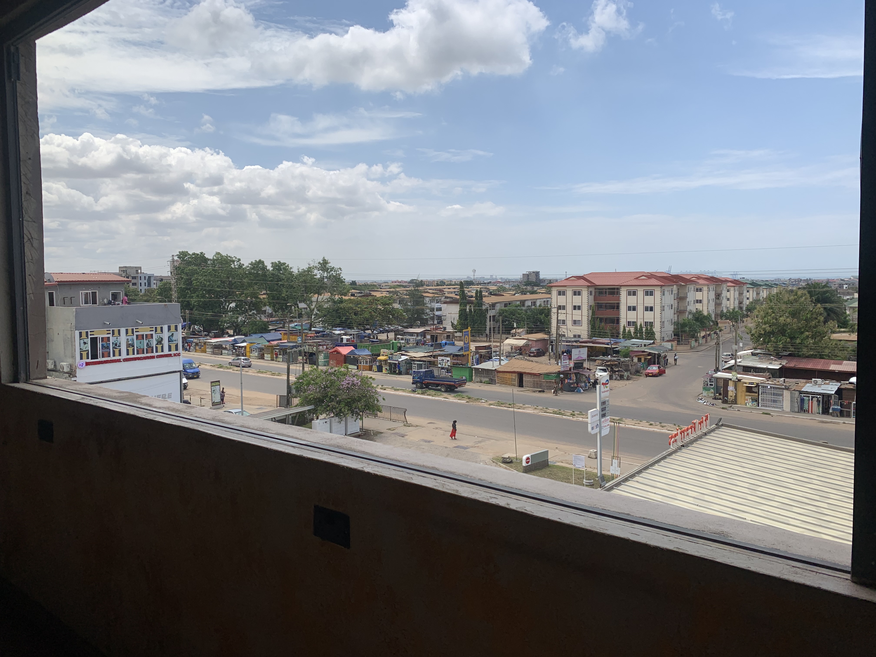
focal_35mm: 26
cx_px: 438
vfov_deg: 53.1
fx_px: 658
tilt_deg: -2.6
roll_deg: +0.4
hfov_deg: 67.3
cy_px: 328
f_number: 1.8
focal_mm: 4.25
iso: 25
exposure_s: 1/3185
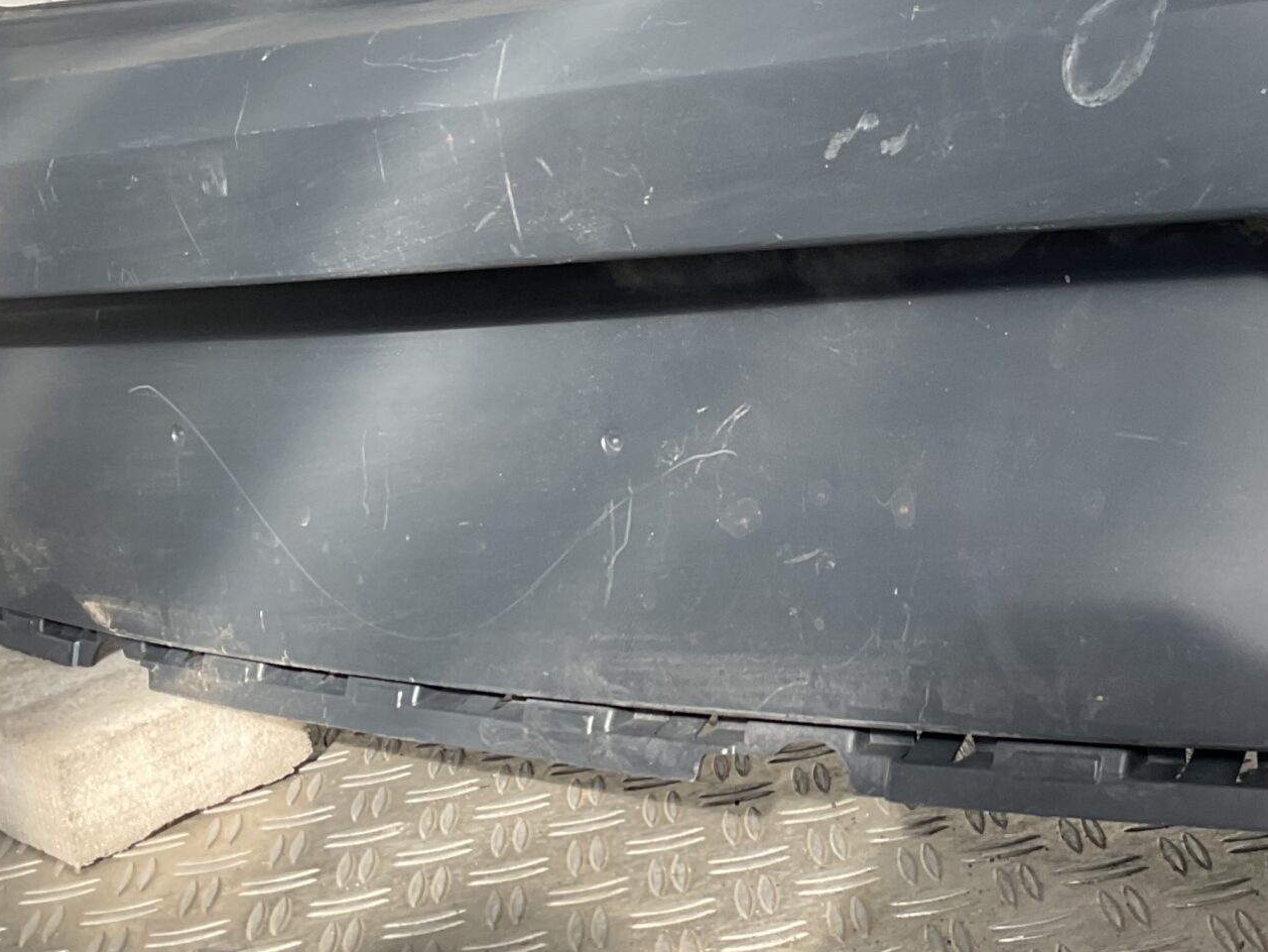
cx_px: 930
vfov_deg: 24.6
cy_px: 275
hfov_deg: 32.2
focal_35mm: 59
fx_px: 2162
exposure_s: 1/375
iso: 16
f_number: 1.8
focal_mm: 3
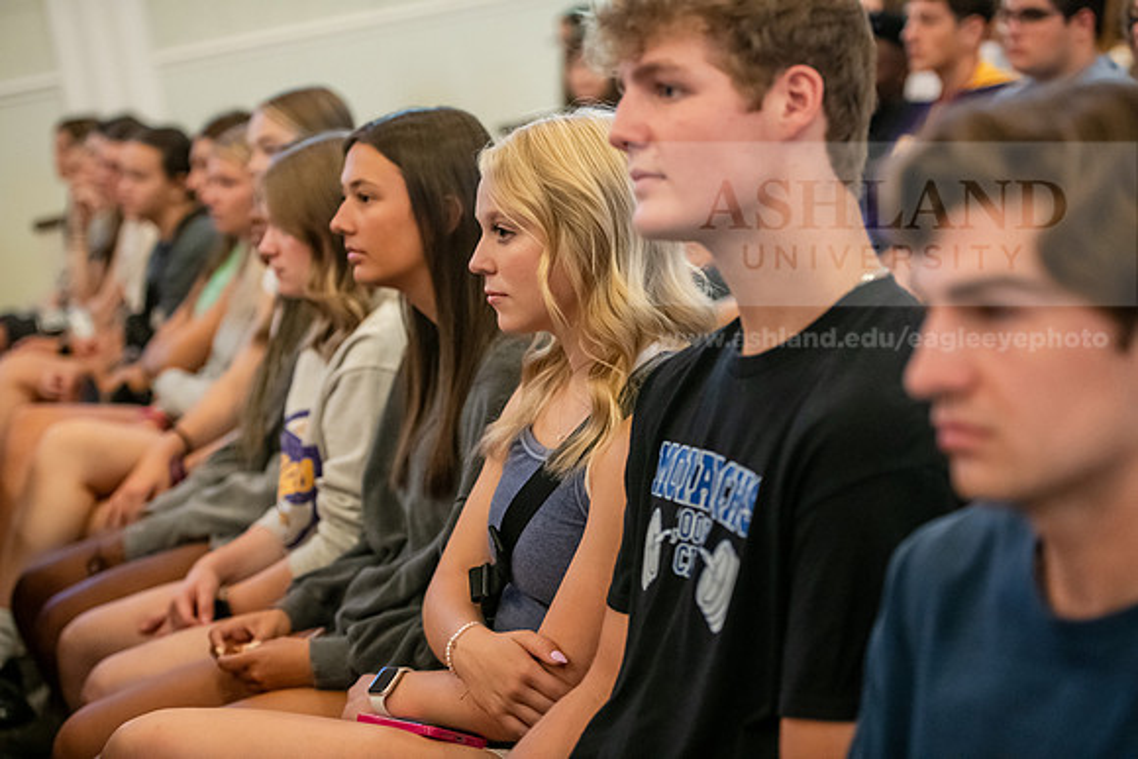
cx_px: 569
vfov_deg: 19.5
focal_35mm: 70
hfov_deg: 28.8
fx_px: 2213
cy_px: 380
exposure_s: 1/200
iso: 4000
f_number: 2.8
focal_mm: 70
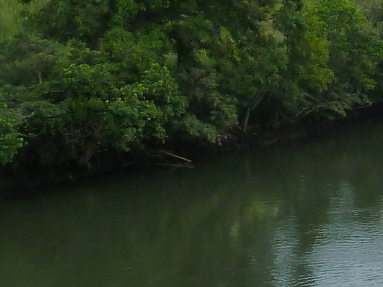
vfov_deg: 13.4
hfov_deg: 16.5
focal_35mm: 110
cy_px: 46
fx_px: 1217
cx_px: 547
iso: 125
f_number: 5
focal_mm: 4.1
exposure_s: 1/400
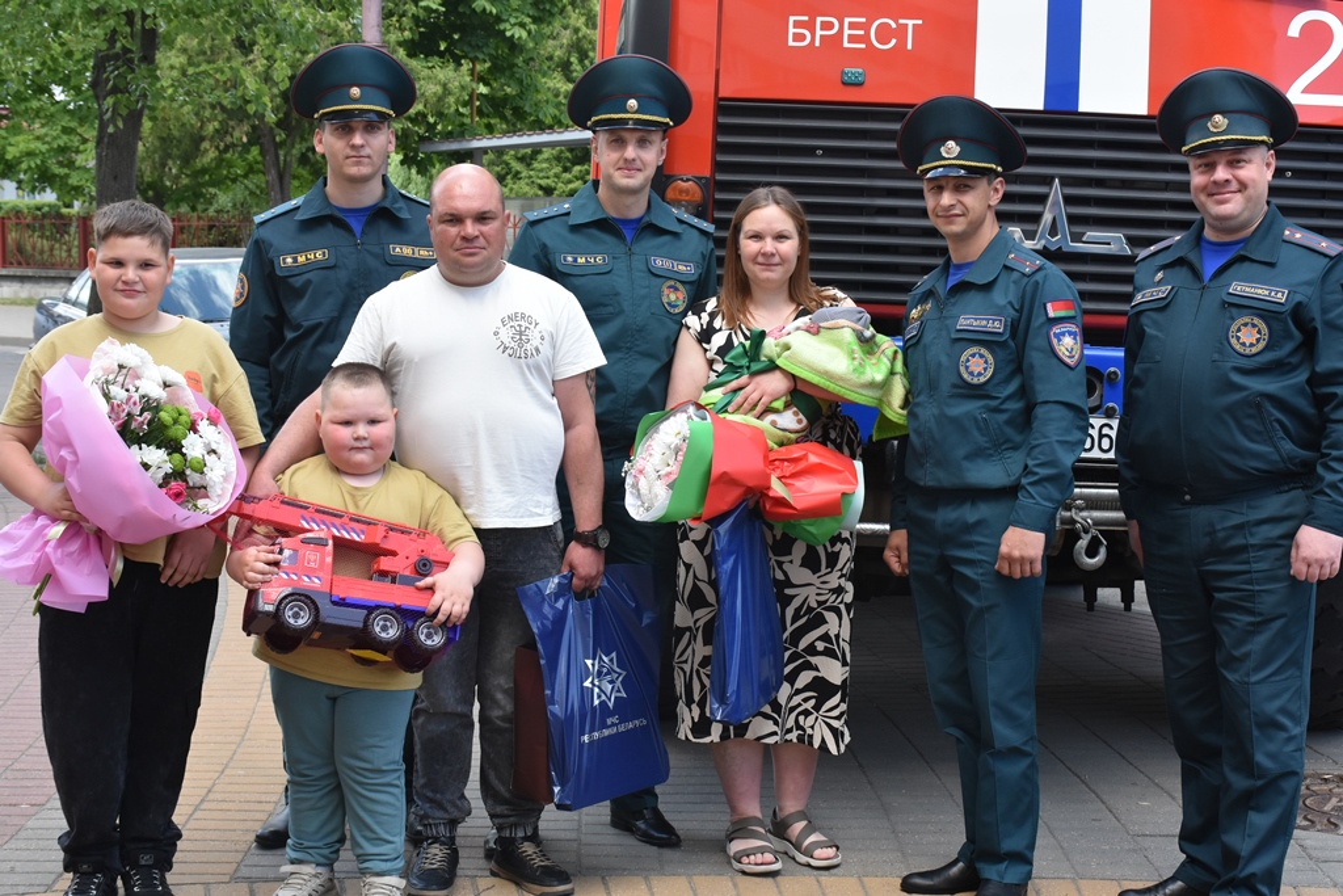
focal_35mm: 60
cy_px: 448
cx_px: 672
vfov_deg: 22.6
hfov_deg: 33.4
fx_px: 2238
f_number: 8
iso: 800
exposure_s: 1/320
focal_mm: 40
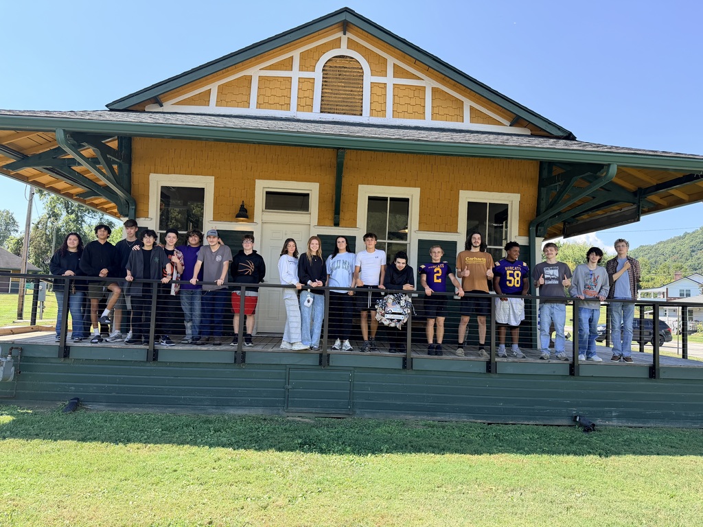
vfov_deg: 56.8
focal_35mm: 24
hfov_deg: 71.6
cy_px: 264
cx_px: 352
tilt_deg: +5.3
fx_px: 487
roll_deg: -1.5
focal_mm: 6.76
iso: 100
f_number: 1.78
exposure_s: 1/1437
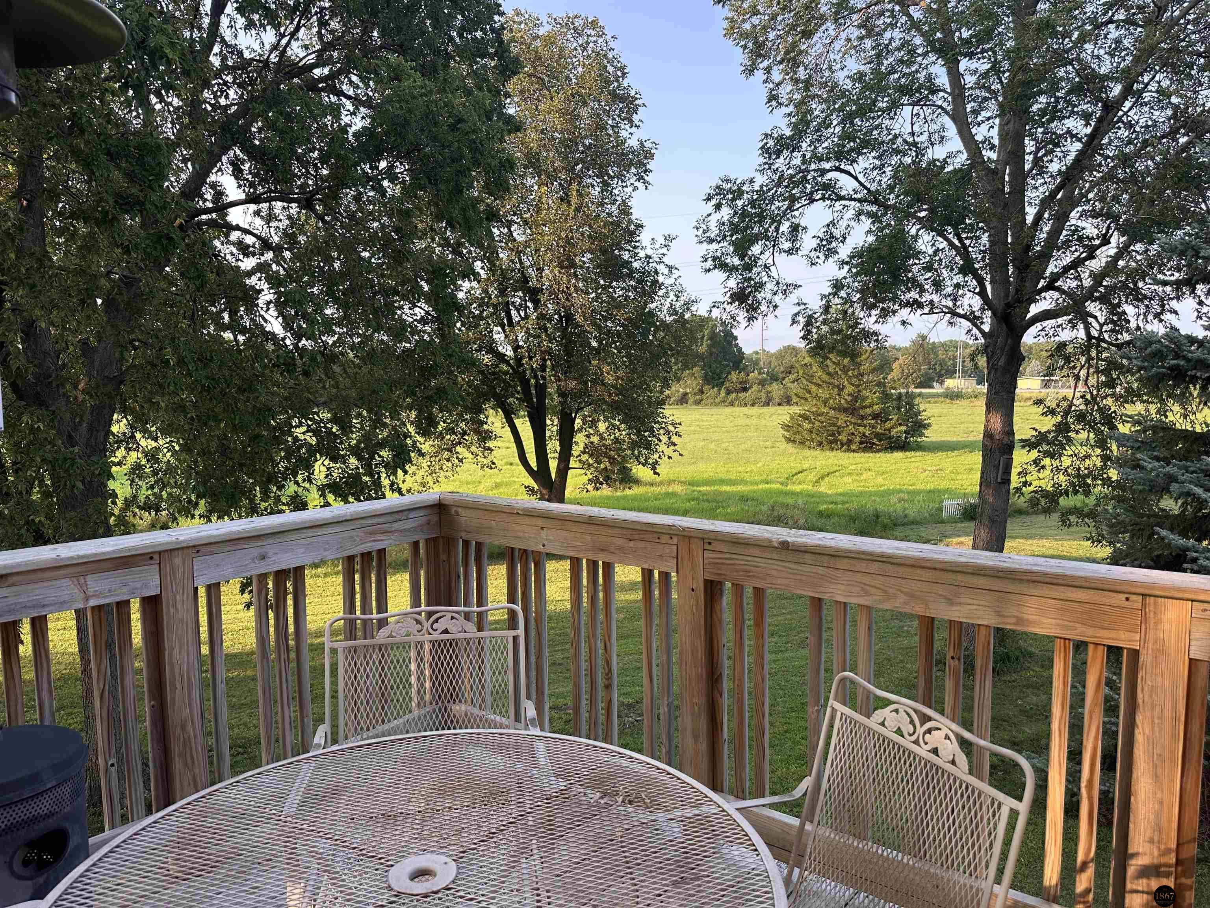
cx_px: 605
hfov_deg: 71.6
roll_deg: +0.1
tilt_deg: -5.8
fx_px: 839
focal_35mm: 24
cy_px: 454
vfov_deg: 56.8
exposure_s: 1/506
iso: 80
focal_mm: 6.86
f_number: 1.78
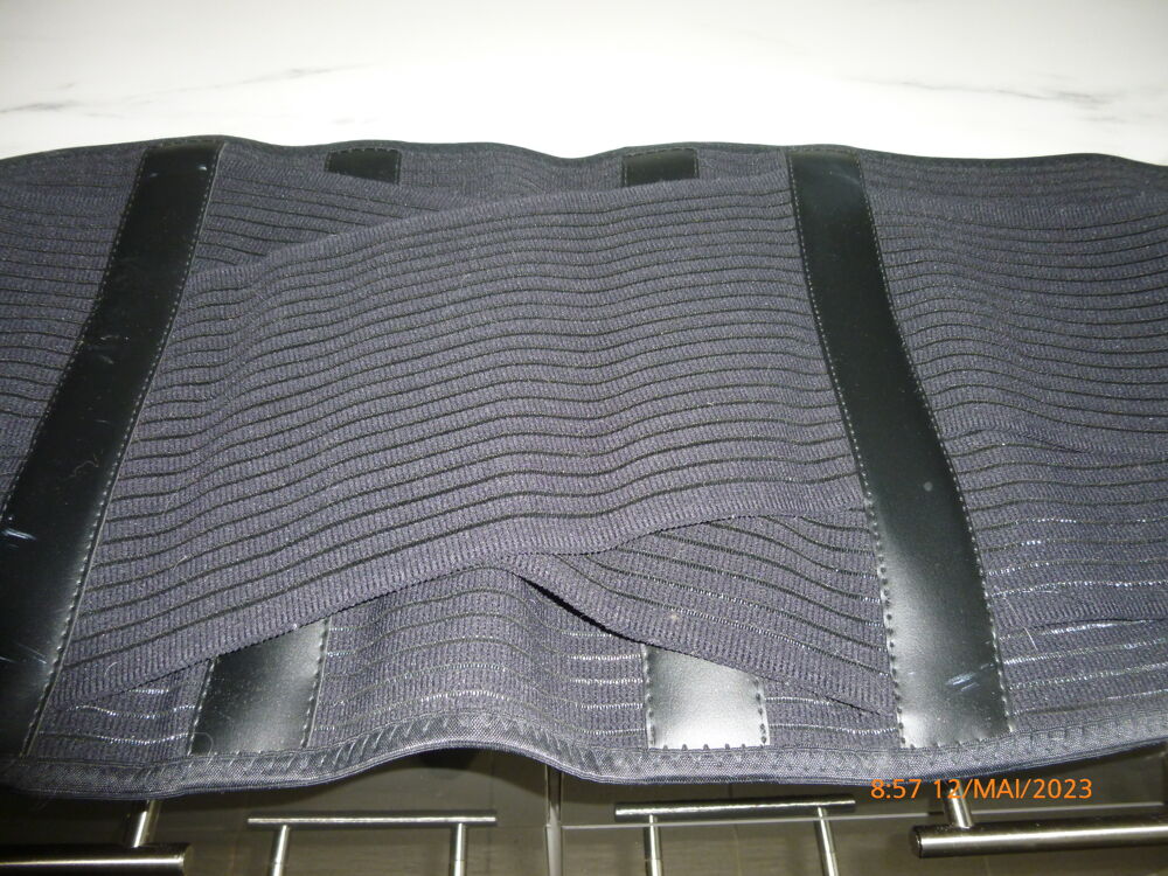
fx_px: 844
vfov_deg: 54.9
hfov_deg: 69.4
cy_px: 438
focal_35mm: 25
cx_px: 584
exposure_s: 1/60
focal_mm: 4.5
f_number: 3.1
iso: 125
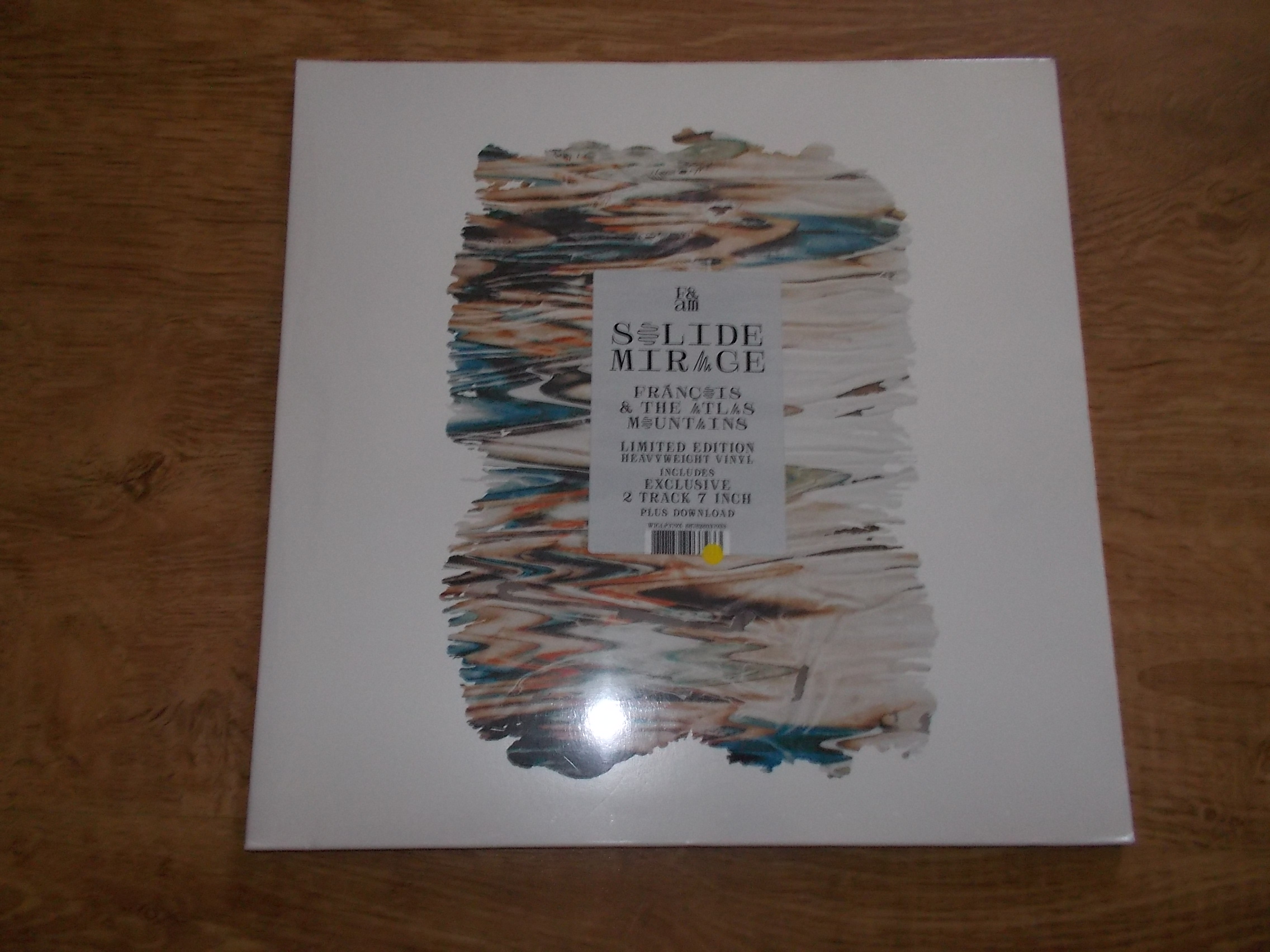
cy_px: 476
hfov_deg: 61.7
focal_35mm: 29
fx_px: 1064
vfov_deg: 48.2
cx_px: 635
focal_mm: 4.1
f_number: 3.3
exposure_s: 1/30
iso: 200
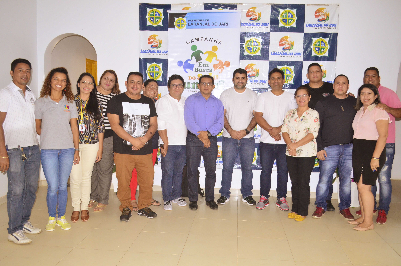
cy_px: 133
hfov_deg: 62.0
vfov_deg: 43.4
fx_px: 333
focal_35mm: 30
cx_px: 200
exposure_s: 1/60
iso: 1000
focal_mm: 20
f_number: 5
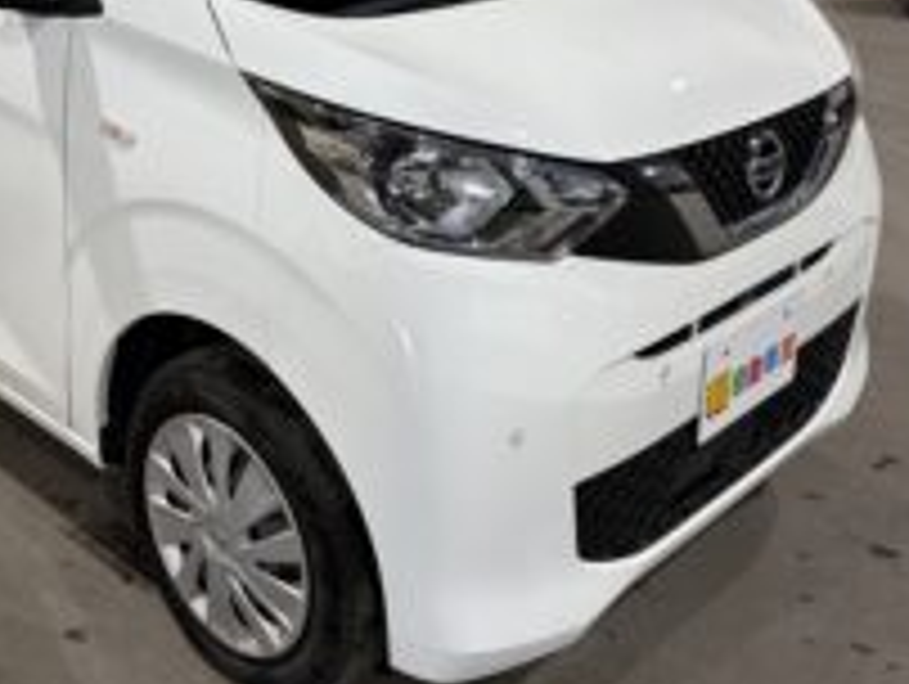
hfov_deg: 41.2
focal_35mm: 45
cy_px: 155
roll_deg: +1.8
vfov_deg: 31.6
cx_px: 270
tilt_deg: -15.7
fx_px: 1183
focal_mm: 5.96
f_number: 1.6
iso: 100
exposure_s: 1/100
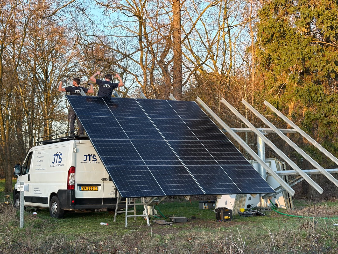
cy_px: 127
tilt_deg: +3.9
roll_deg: +0.8
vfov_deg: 28.0
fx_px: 508
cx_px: 169
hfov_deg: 36.8
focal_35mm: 52
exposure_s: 1/241
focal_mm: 5.96
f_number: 1.6
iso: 40
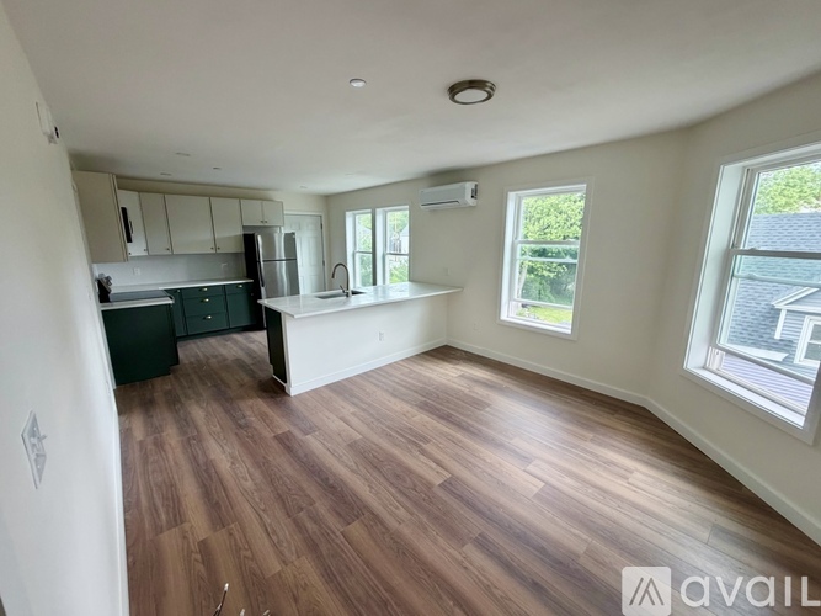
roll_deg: +0.7
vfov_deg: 85.7
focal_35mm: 14
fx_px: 332
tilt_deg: -12.6
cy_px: 308
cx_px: 410
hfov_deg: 102.1
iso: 200
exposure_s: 1/121
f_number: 2.2
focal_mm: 2.22
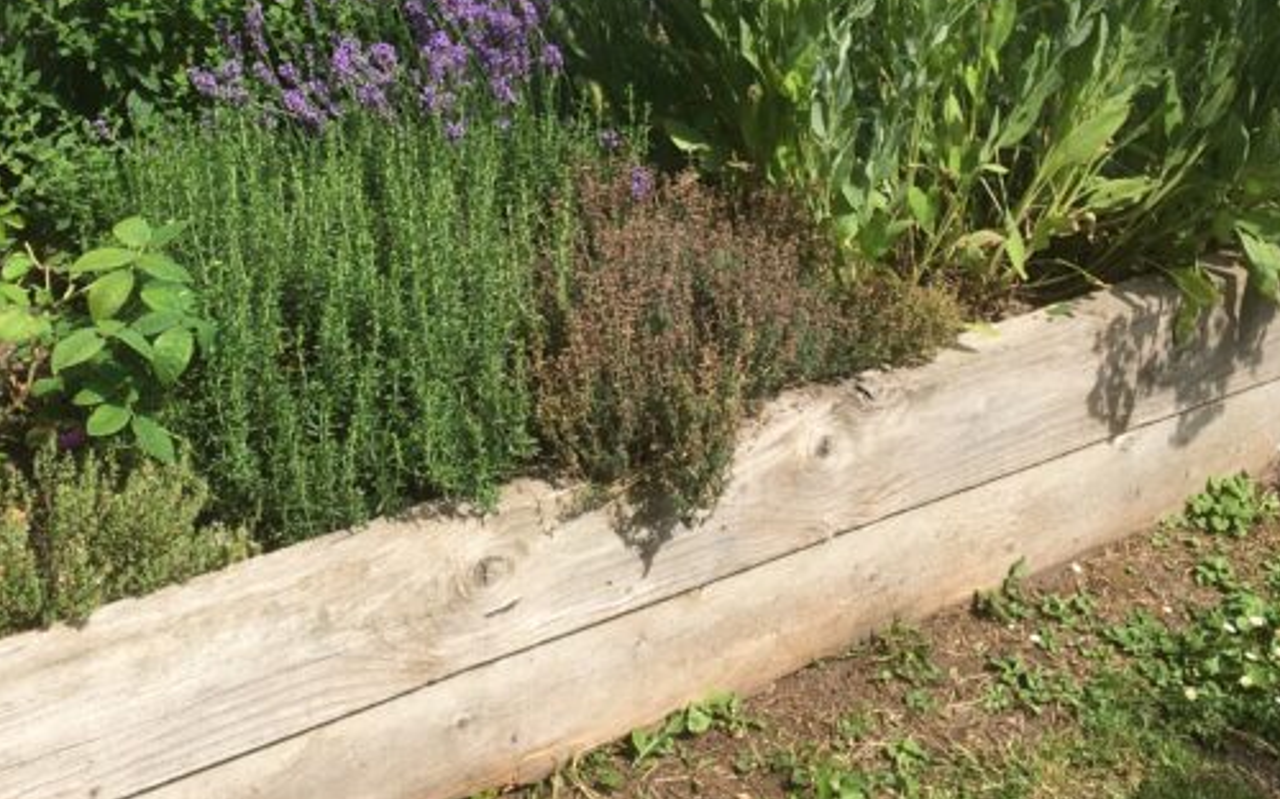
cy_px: 85
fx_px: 2197
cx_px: 509
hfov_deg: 32.4
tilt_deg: -15.2
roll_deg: -1.0
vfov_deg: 20.2
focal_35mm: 63
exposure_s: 1/999
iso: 25
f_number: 2.2
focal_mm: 4.15
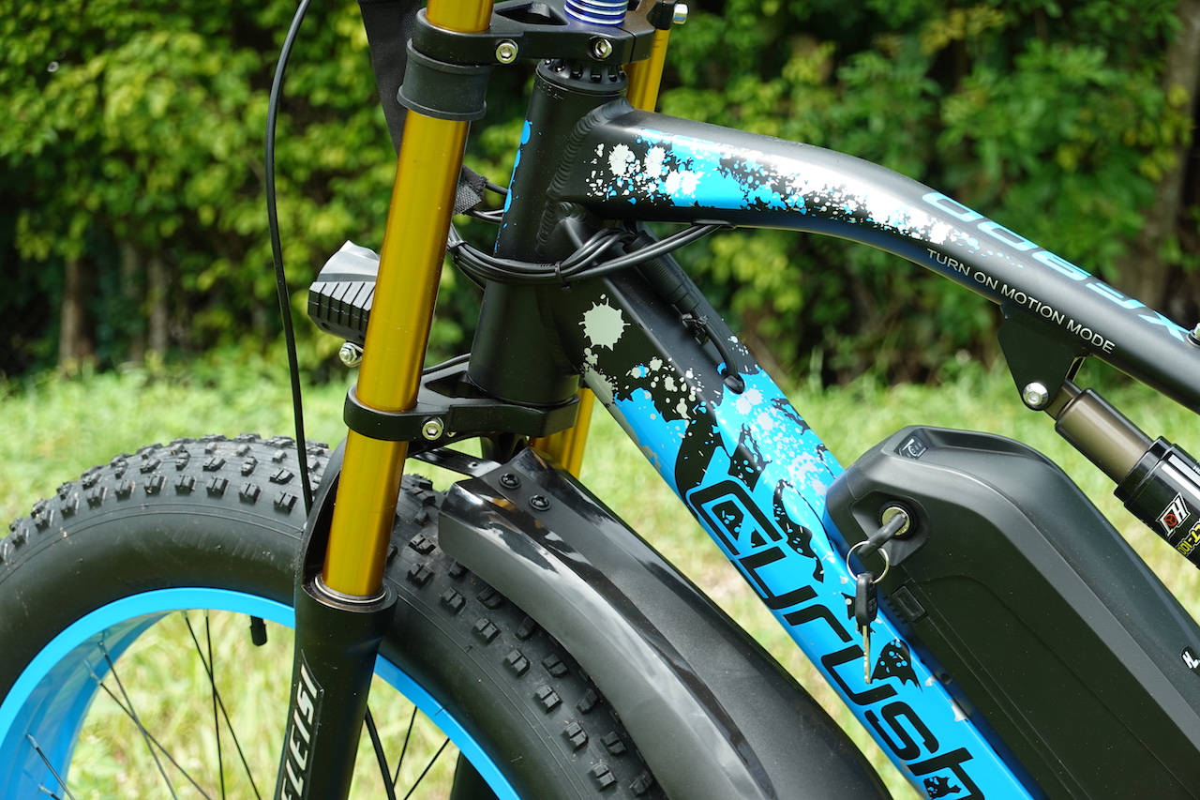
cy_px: 400
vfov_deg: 12.1
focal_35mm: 113
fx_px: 3766
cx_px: 600
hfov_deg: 18.1
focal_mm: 41.15
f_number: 4.5
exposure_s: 1/160
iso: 100
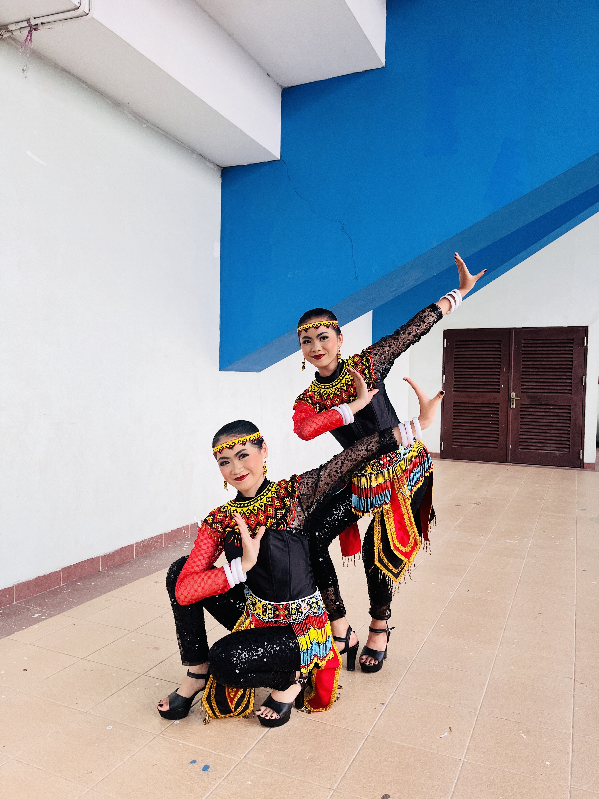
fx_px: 600
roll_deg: -0.5
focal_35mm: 26
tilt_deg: -2.1
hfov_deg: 53.1
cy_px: 400
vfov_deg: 67.3
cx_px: 300
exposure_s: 1/69
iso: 125
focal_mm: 5.1
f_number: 1.6
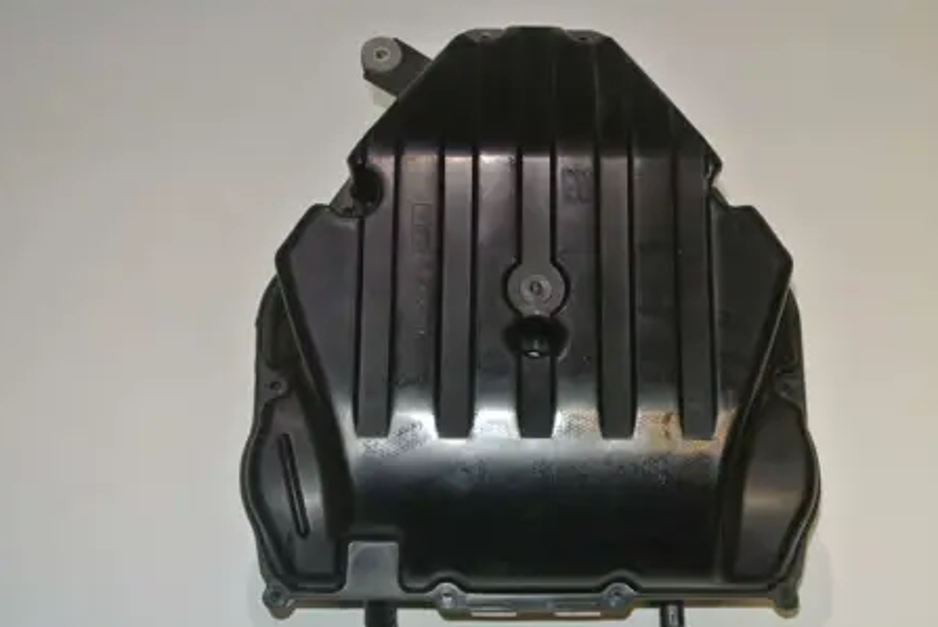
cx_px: 552
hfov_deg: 37.4
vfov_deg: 25.6
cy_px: 323
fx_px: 1382
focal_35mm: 53
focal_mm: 16.3
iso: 200
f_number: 4.2
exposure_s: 1/60
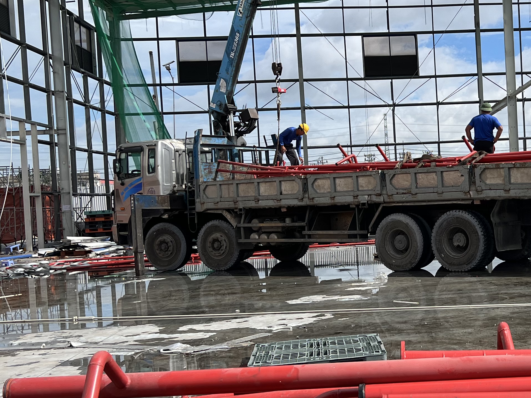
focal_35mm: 55
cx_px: 462
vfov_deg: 26.6
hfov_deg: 33.4
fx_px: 844
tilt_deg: -1.1
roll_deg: +2.9
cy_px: 202
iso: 50
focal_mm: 5.7
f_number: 1.5
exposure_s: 1/5882
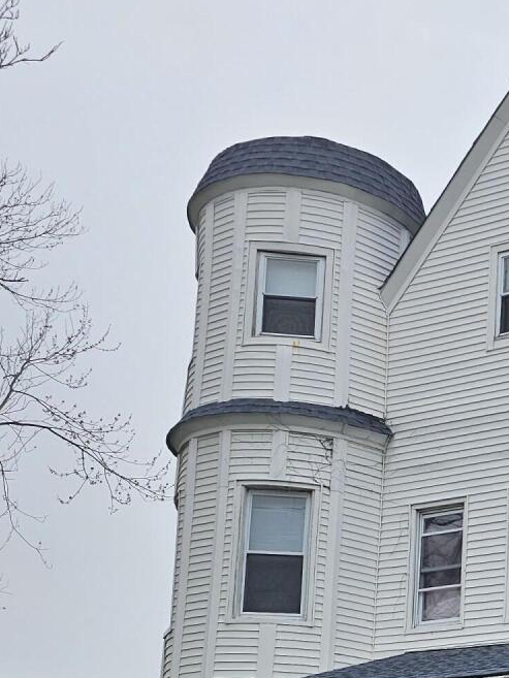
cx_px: 726
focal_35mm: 70
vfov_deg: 26.3
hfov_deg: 18.9
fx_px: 1372
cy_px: 680
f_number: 1.7
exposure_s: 1/711
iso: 10
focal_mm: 6.3
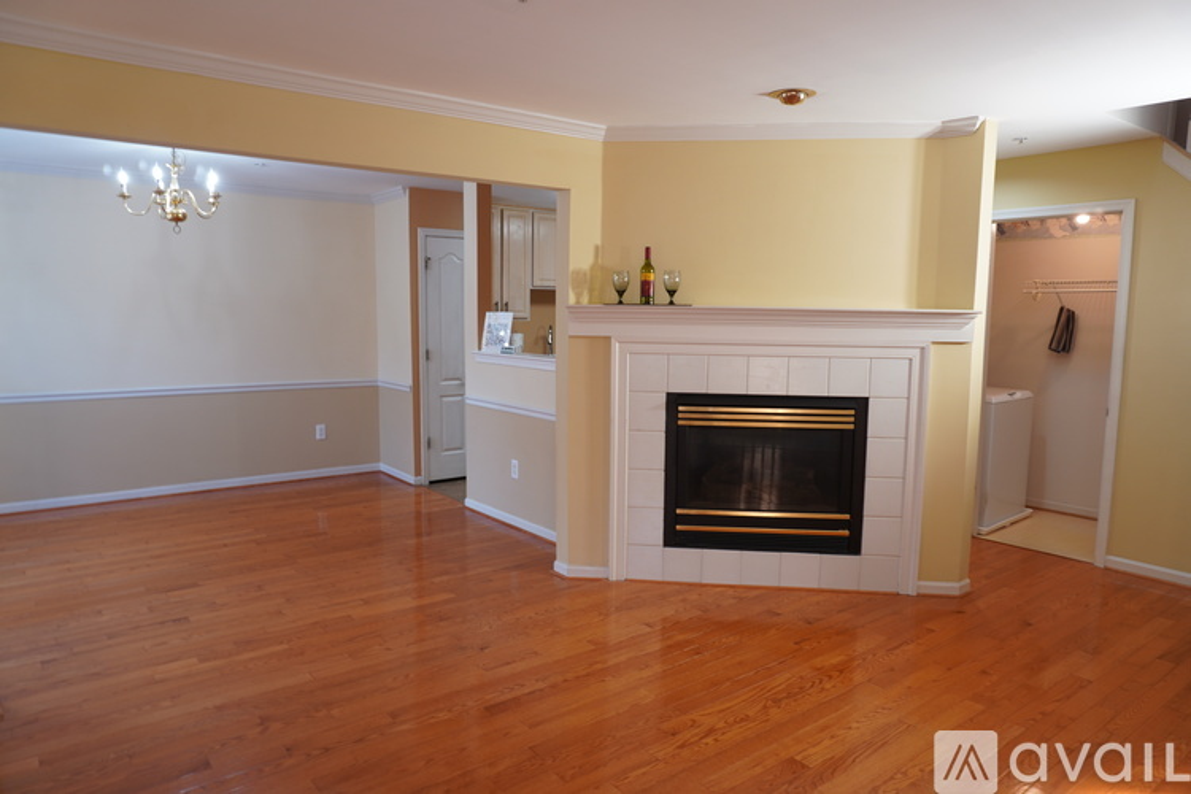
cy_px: 397
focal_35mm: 24
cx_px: 596
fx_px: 794
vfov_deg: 53.1
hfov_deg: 73.7
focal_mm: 16
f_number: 5.6
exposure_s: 1/10
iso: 100
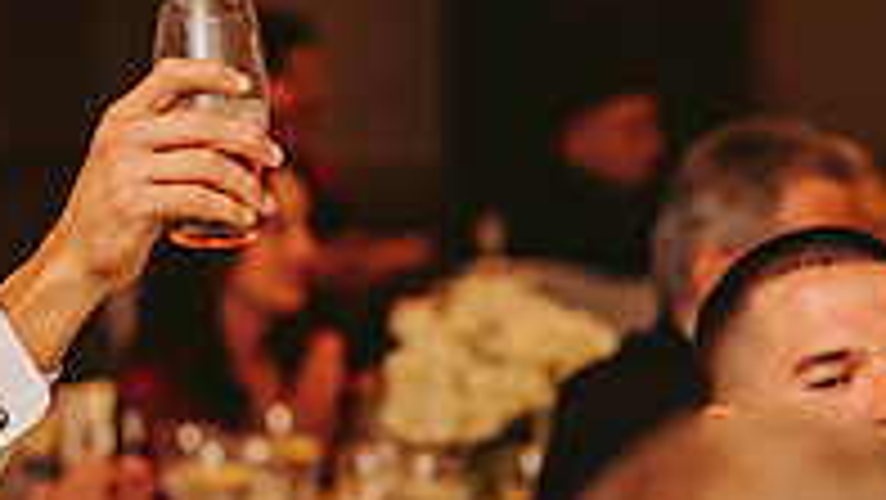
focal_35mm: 293
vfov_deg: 4.1
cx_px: -126
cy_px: 426
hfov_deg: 7.3
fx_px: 6886
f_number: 2.8
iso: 800
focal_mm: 95
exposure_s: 1/60
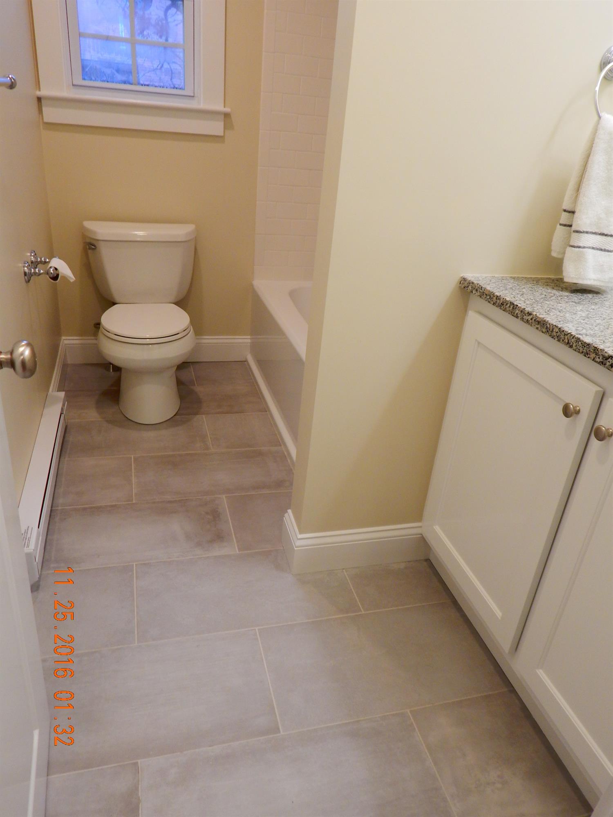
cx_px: 306
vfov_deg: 69.4
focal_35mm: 25
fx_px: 590
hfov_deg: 54.9
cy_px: 408
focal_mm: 4.5
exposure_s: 1/30
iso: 125
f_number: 3.1
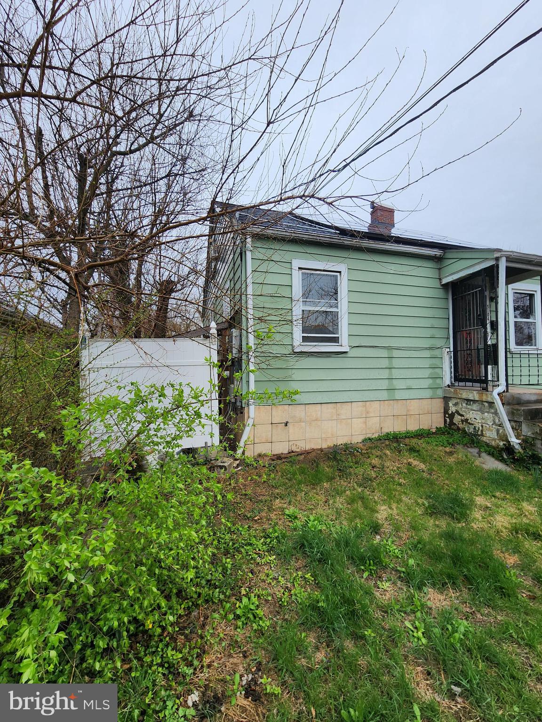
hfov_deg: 89.9
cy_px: 361
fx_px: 271
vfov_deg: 106.2
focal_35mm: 13
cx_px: 271
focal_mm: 2.2
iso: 50
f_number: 2.2
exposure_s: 1/353
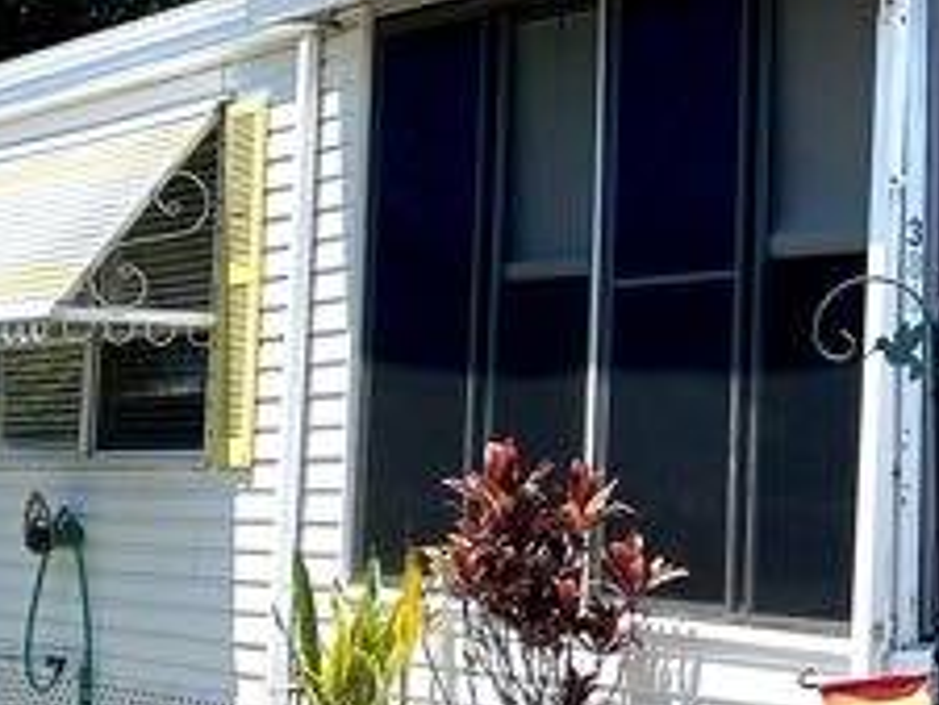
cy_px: 169
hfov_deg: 20.9
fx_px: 2416
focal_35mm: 89
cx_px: 1031
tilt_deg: +5.8
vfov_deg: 16.5
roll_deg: -1.2
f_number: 1.78
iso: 80
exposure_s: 1/3472
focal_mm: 6.86
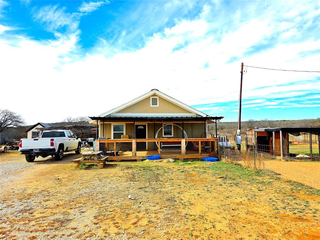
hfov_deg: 73.9
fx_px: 213
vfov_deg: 58.9
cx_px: 160
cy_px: 120
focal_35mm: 23
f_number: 1.7
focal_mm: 6.3
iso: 80
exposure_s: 1/1667
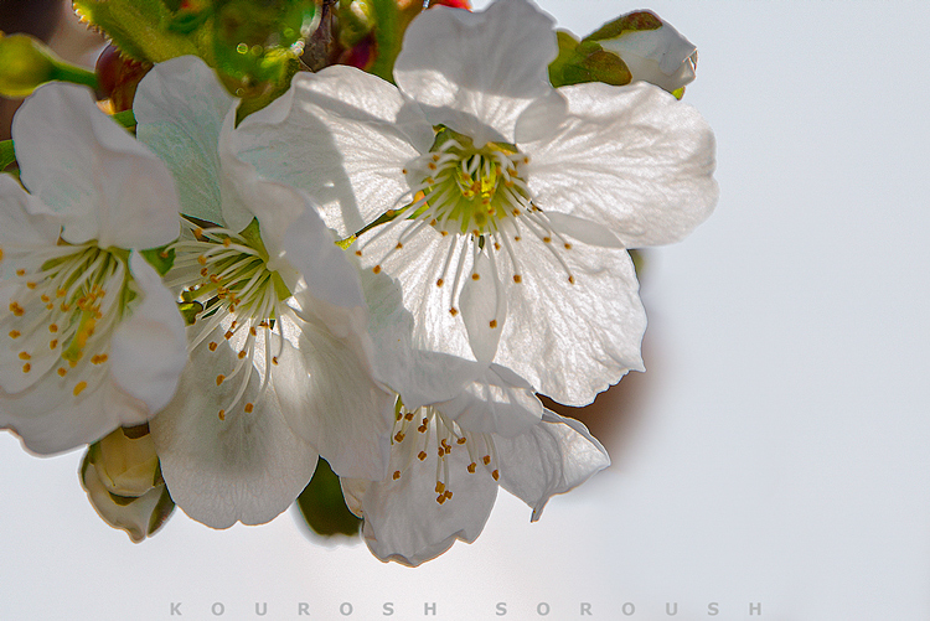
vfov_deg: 8.7
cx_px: 465
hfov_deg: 13.0
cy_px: 310
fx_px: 4071
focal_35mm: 158
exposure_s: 1/200
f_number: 5.6
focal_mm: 105
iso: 100
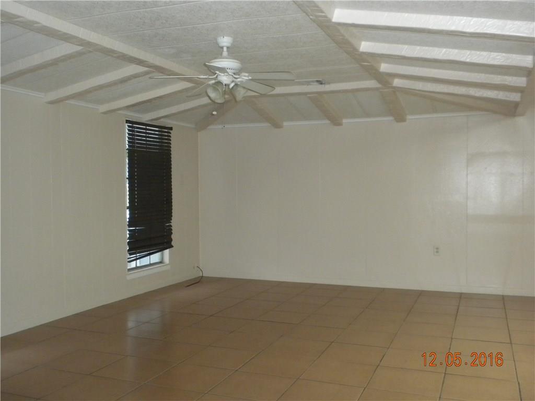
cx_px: 268
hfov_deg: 50.1
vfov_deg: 38.7
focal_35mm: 37
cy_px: 200
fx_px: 572
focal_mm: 6.6
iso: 400
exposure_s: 1/30
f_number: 3.5
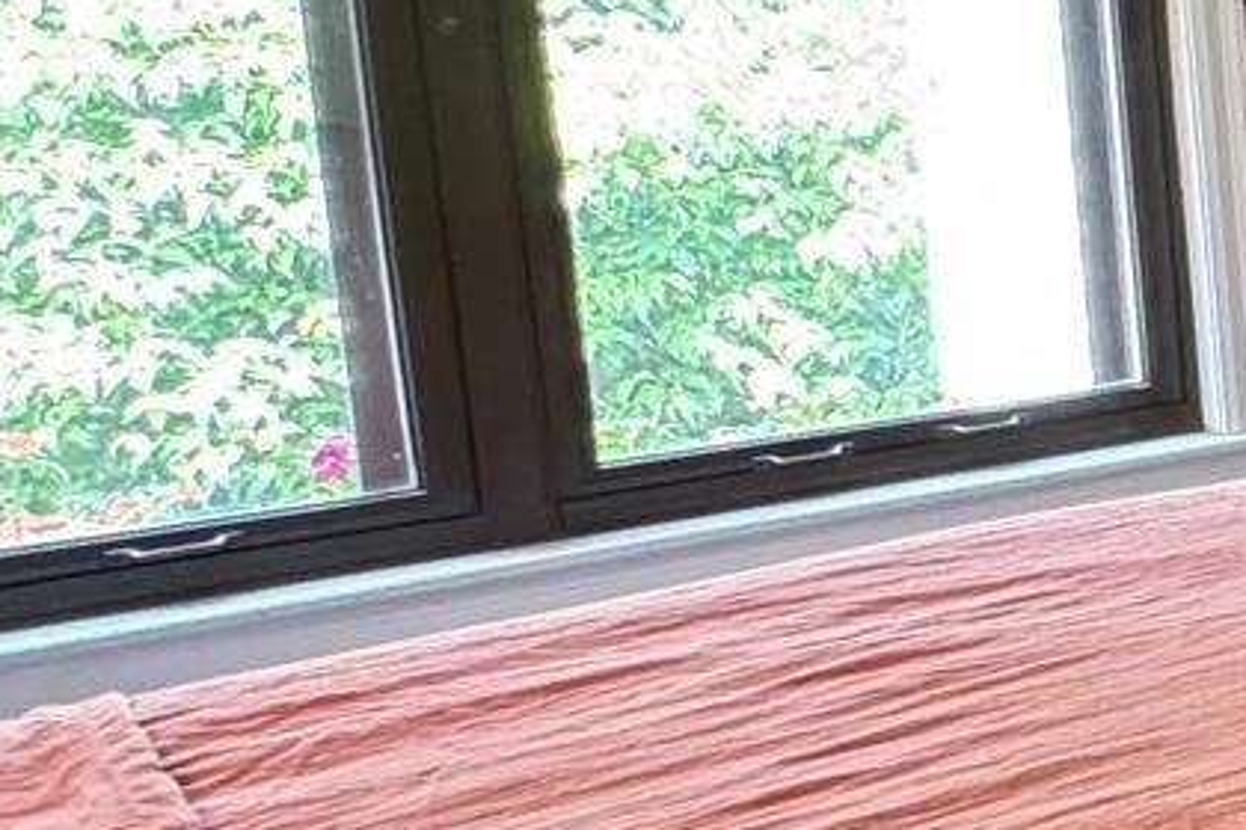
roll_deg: -1.7
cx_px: 2824
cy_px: 276
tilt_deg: -10.2
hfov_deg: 16.3
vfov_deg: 19.1
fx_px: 2457
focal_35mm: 71
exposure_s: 1/60
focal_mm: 2.22
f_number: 2.2
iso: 250
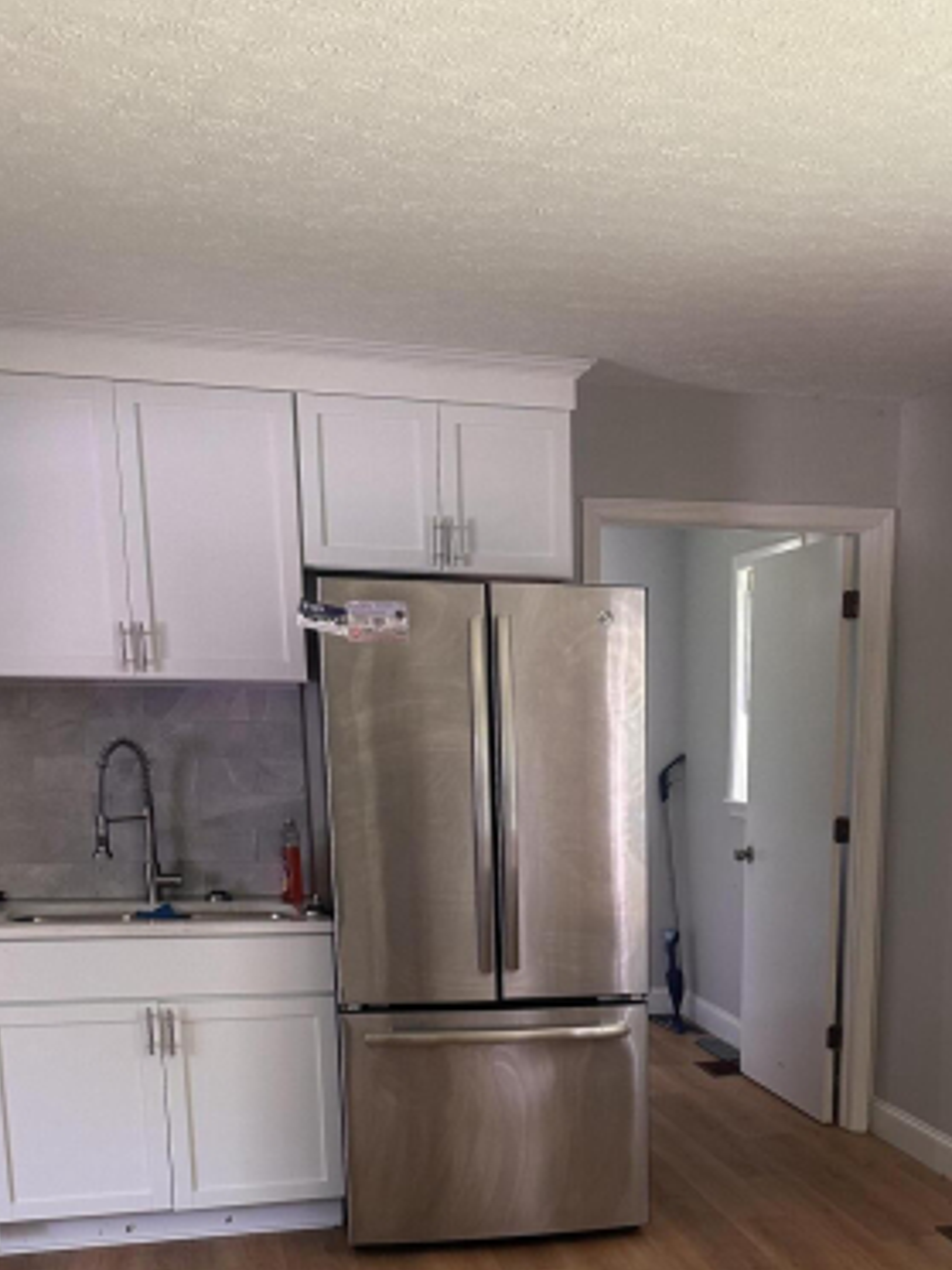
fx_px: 1577
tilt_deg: -13.2
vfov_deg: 41.0
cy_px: 1101
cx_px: 717
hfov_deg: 32.9
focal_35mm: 43
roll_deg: -2.1
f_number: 1.78
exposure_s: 1/60
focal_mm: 6.86
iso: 250
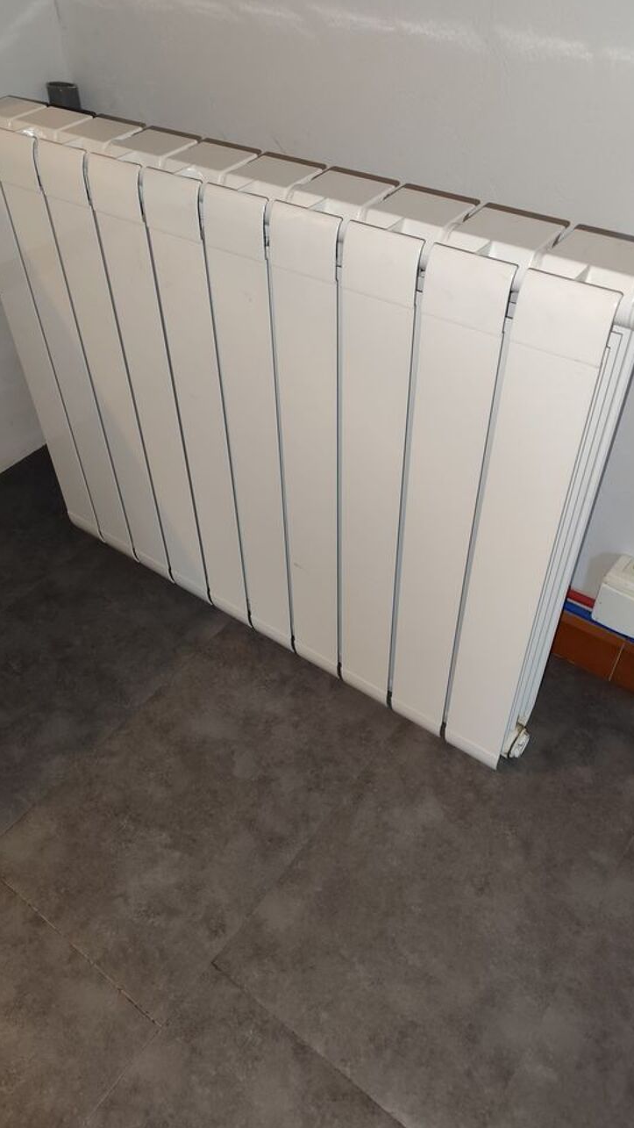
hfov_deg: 44.3
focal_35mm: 26
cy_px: 564
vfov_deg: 71.9
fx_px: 777
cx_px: 283
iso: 2000
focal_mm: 6.19
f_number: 1.65
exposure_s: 1/25
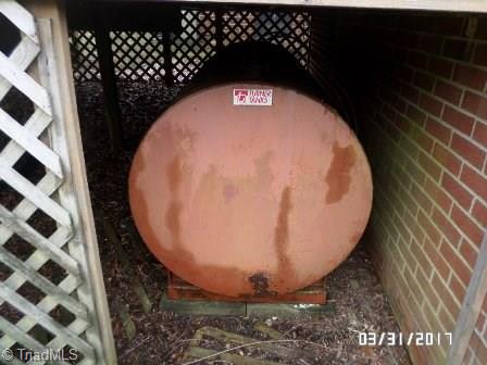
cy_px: 182
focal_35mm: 25
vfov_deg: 54.9
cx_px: 244
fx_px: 352
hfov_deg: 69.4
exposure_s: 1/125
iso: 80
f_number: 2.5
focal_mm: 4.5
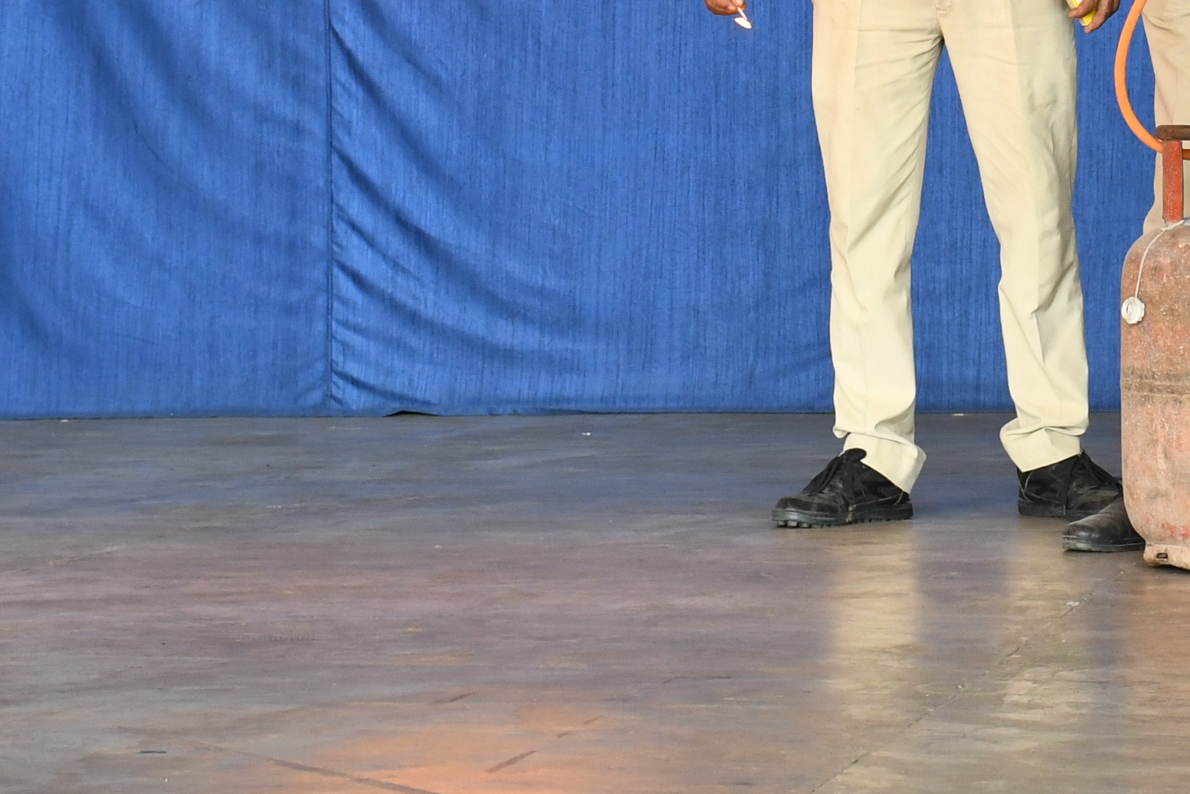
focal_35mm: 153
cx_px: 1065
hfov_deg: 13.3
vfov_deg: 8.9
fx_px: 5058
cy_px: -158
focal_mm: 35
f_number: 6.3
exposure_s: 1/125
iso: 1000
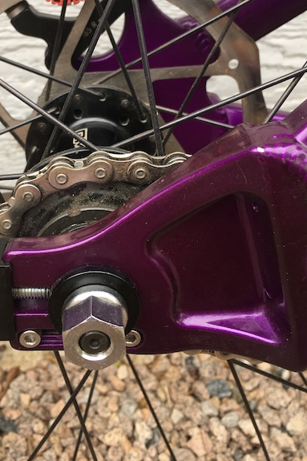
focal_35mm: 42
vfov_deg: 45.7
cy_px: 152
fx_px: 538
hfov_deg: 31.7
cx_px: 115
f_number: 2.2
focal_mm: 4.15
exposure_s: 1/60
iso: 32
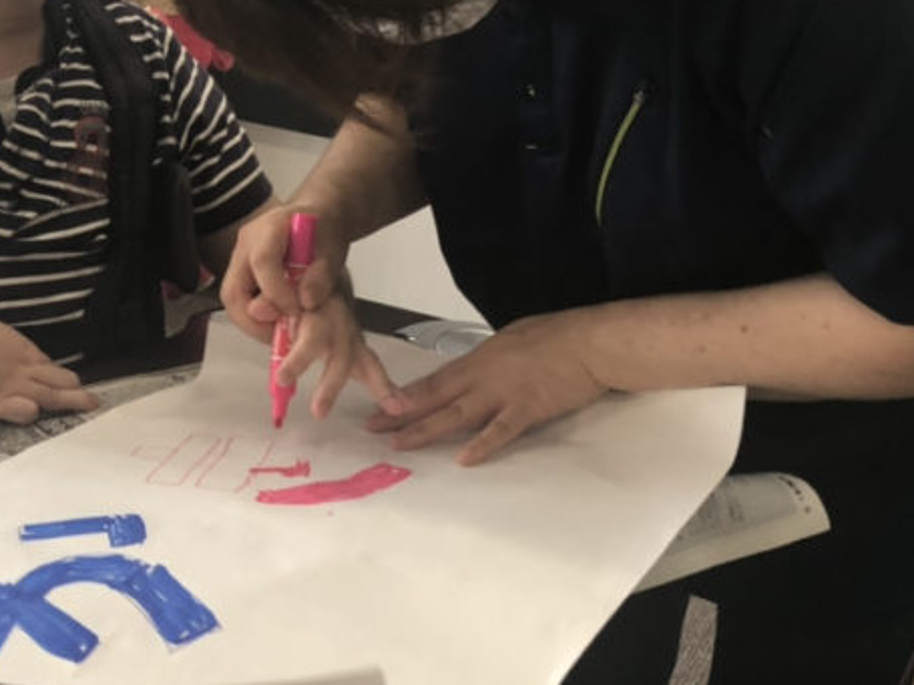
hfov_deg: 30.2
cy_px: 325
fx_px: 1663
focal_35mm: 63
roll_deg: -1.8
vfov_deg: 23.3
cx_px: 227
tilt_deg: -25.5
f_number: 1.8
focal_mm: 3.99
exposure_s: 1/120
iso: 160
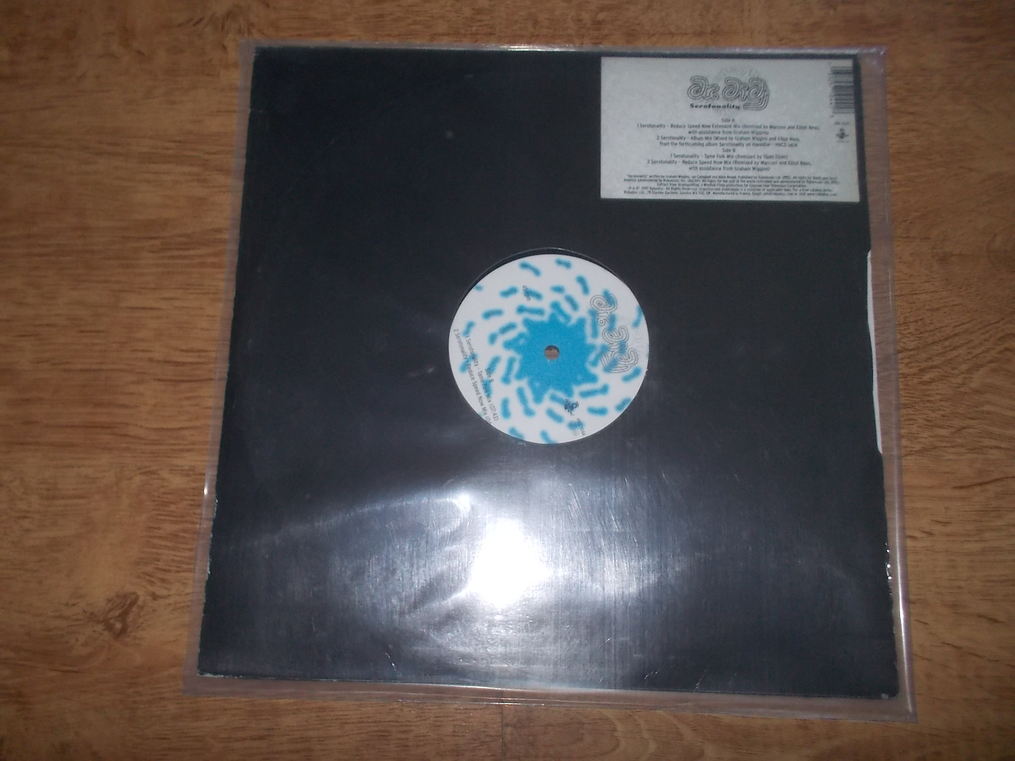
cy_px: 380
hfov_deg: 61.7
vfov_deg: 48.2
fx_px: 850
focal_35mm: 29
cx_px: 508
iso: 200
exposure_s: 1/30
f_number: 3.3
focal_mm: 4.1
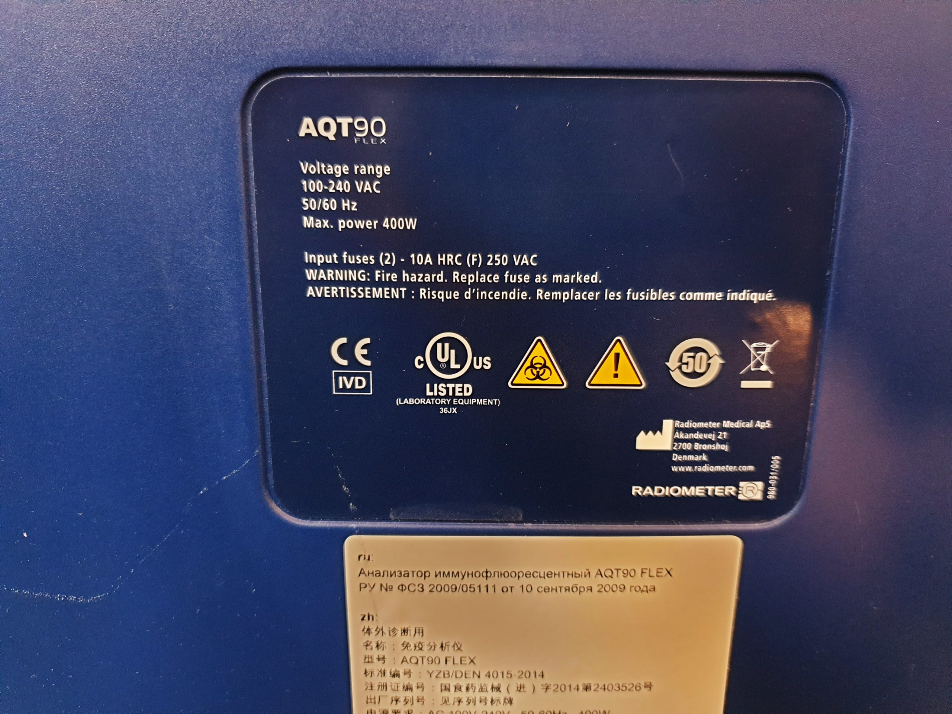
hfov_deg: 67.3
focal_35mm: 26
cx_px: 476
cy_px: 357
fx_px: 715
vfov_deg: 53.1
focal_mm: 4.3
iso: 250
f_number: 1.5
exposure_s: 1/25
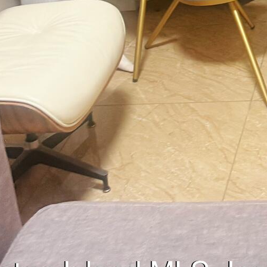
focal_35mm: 84
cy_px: -208
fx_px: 733
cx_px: 267
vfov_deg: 17.1
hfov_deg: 20.0
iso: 250
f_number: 1.78
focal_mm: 6.76
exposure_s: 1/60
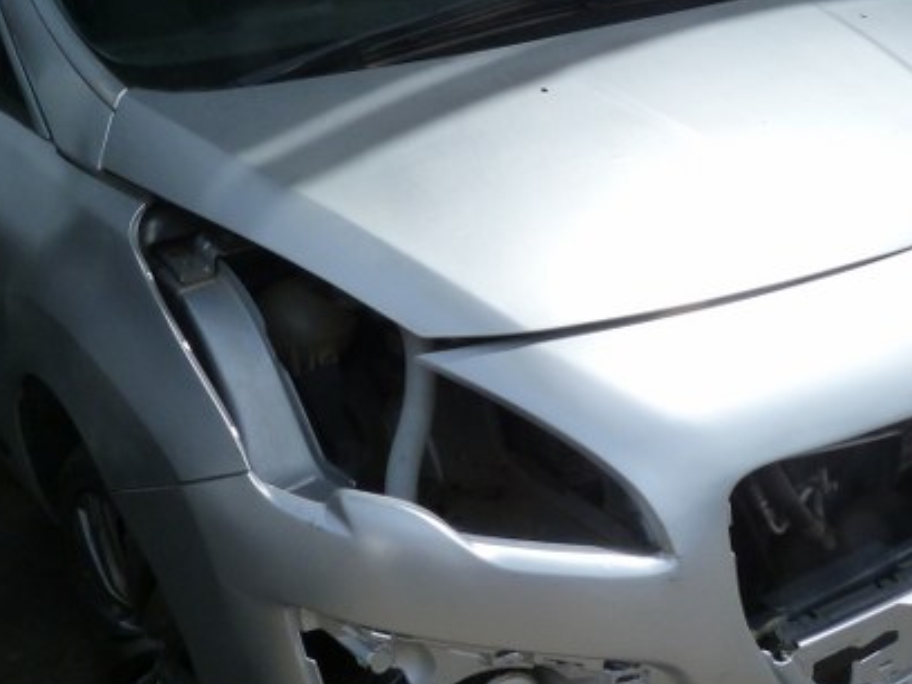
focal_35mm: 49
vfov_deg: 29.5
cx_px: 416
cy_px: 237
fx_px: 1291
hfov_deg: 38.9
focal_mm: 4.5
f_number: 5.6
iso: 125
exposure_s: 1/500
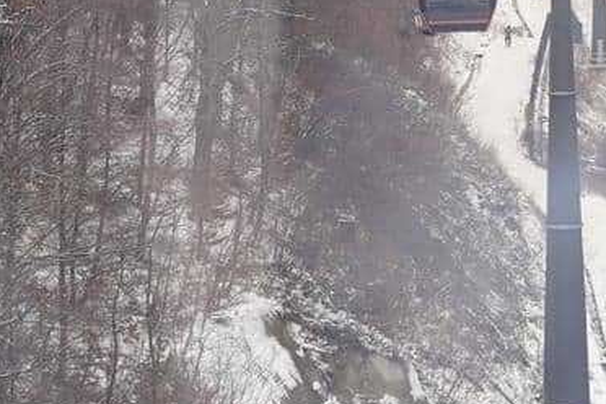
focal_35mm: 215
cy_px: -374
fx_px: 3619
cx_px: 516
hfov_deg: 9.5
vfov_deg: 6.2
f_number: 2.5
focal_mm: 50
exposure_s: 1/160
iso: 160
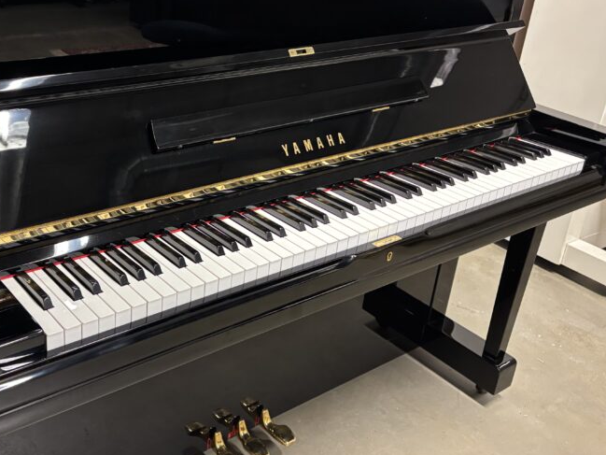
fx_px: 718
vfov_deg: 35.0
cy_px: 176
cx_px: 195
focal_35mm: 41
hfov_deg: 45.0
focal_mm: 5.96
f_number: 1.6
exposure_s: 1/50
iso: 500
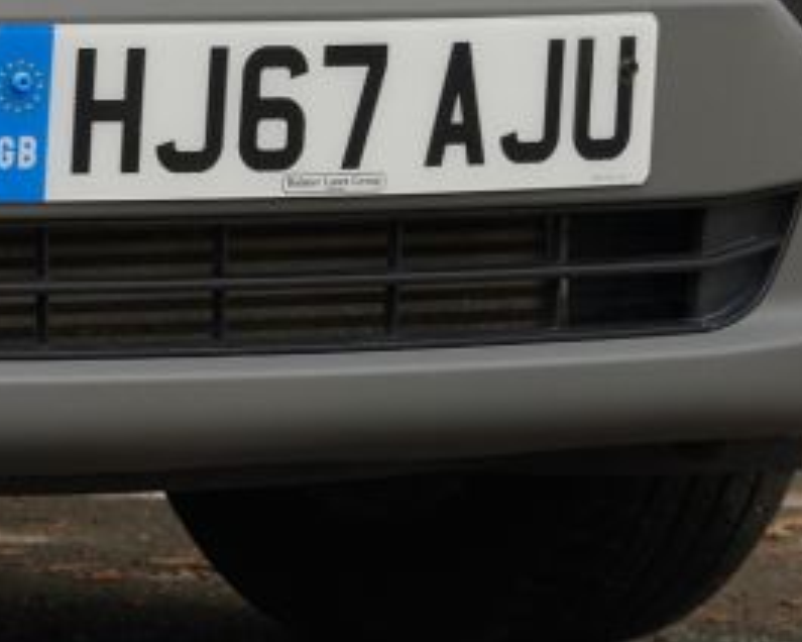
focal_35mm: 396
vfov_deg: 3.9
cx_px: -872
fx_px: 9399
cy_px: -482
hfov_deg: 4.8
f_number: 4.5
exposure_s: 1/100
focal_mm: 70
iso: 100
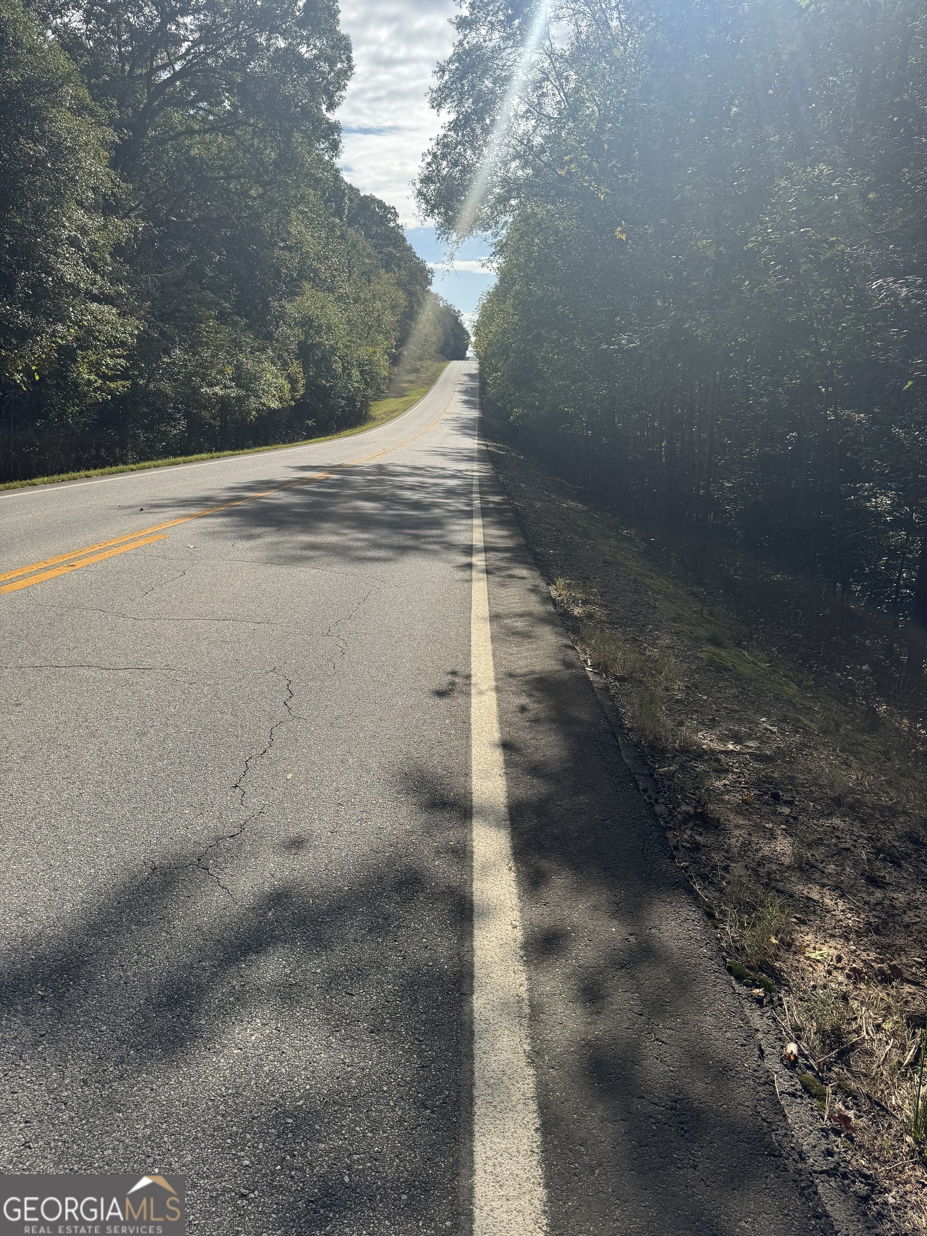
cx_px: 464
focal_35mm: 24
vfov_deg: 71.6
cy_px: 618
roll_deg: -2.1
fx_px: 857
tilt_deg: -16.8
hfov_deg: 56.8
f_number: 1.78
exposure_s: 1/4049
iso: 80
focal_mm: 6.76
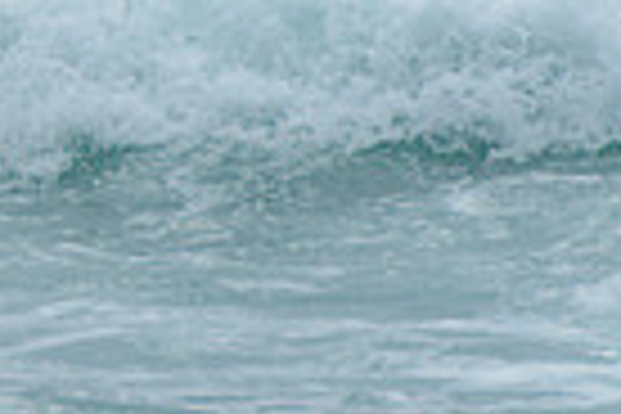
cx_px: -906
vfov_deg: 0.7
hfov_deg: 1.0
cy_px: -579
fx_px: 35584
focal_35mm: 2063
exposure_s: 1/1600
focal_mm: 400
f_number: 10
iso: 500
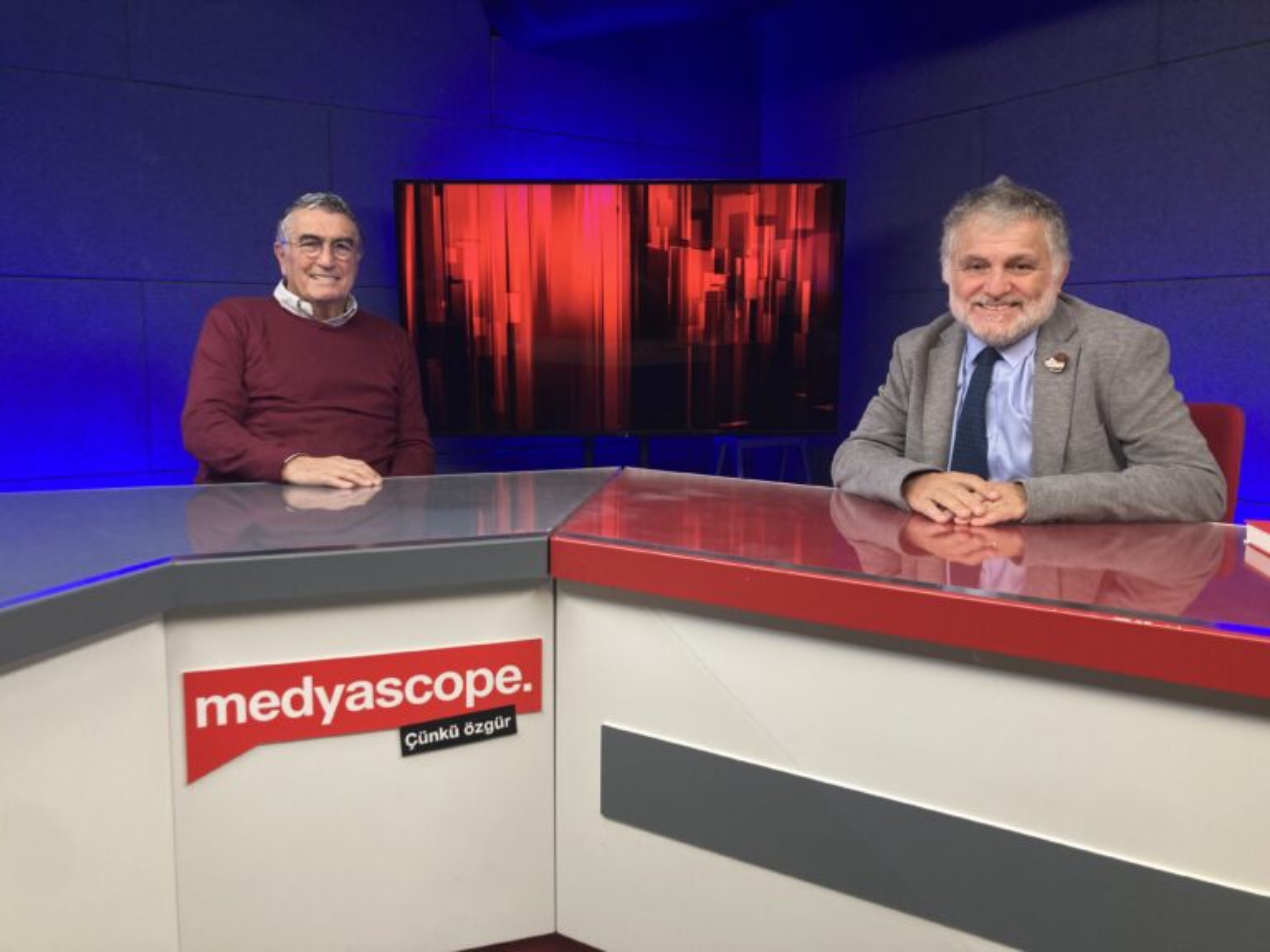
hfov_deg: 63.4
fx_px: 1027
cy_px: 476
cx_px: 635
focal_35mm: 28
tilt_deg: -6.6
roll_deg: +0.0
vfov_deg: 49.7
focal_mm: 3.99
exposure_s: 1/83
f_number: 1.8
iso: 80
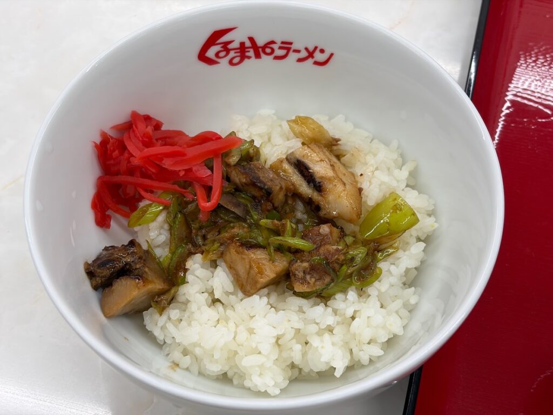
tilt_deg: -58.9
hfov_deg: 36.8
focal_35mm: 52
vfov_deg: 28.0
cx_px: 276
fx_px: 831
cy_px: 208
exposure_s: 1/100
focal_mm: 5.96
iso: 40
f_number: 1.6
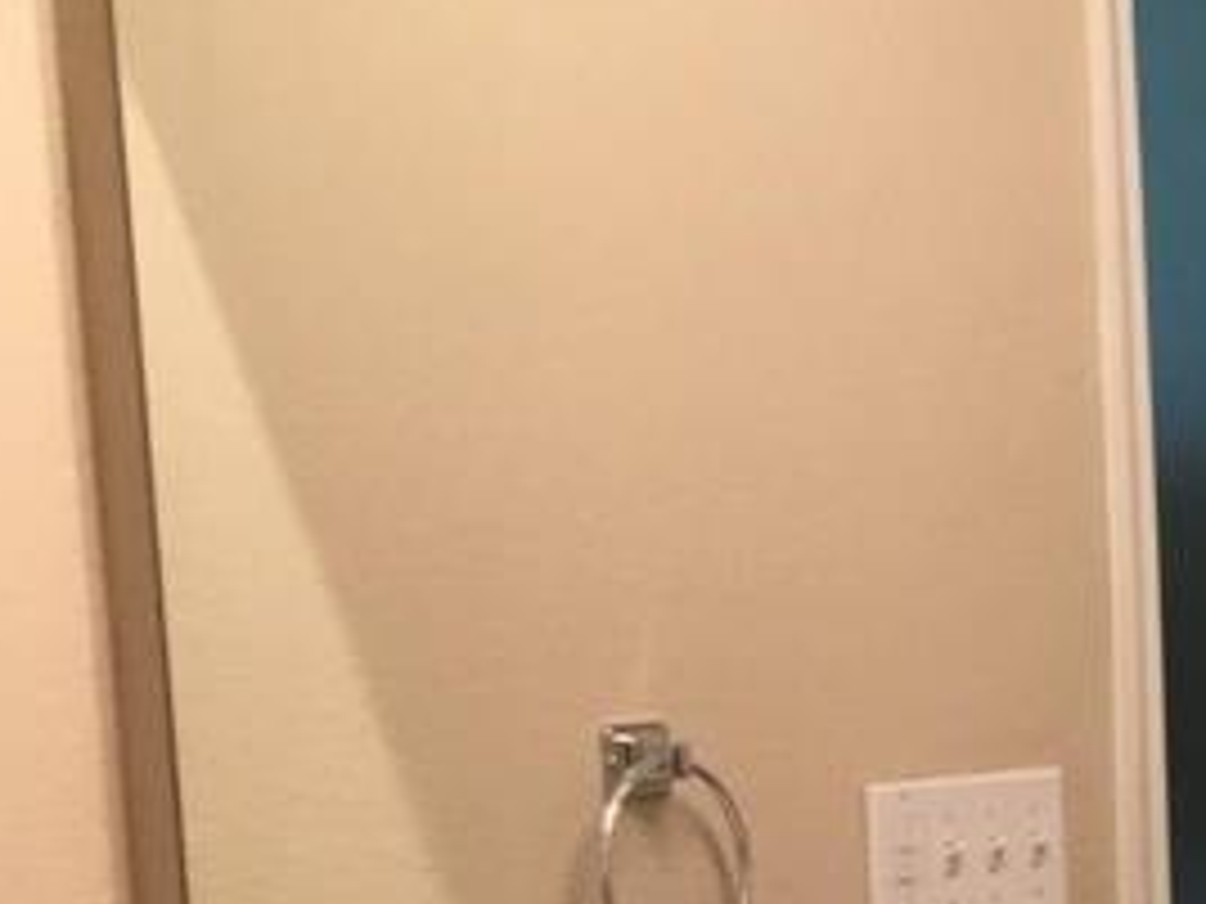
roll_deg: +1.9
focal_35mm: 111
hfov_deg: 17.1
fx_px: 3867
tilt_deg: -9.5
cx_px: 1332
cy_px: 1340
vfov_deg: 12.7
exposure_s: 1/15
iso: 40
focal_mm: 4.15
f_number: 2.2
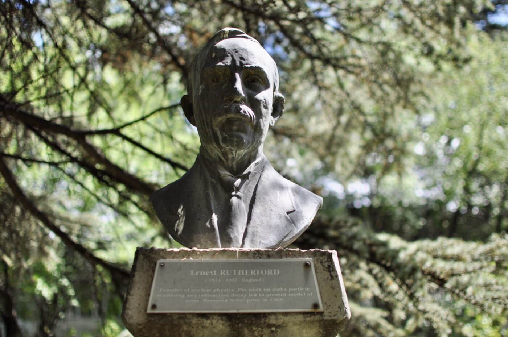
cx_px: 254
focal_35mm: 52
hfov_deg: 37.9
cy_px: 168
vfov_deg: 25.7
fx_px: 740
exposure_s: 1/4000
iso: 400
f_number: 1.8
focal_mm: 35
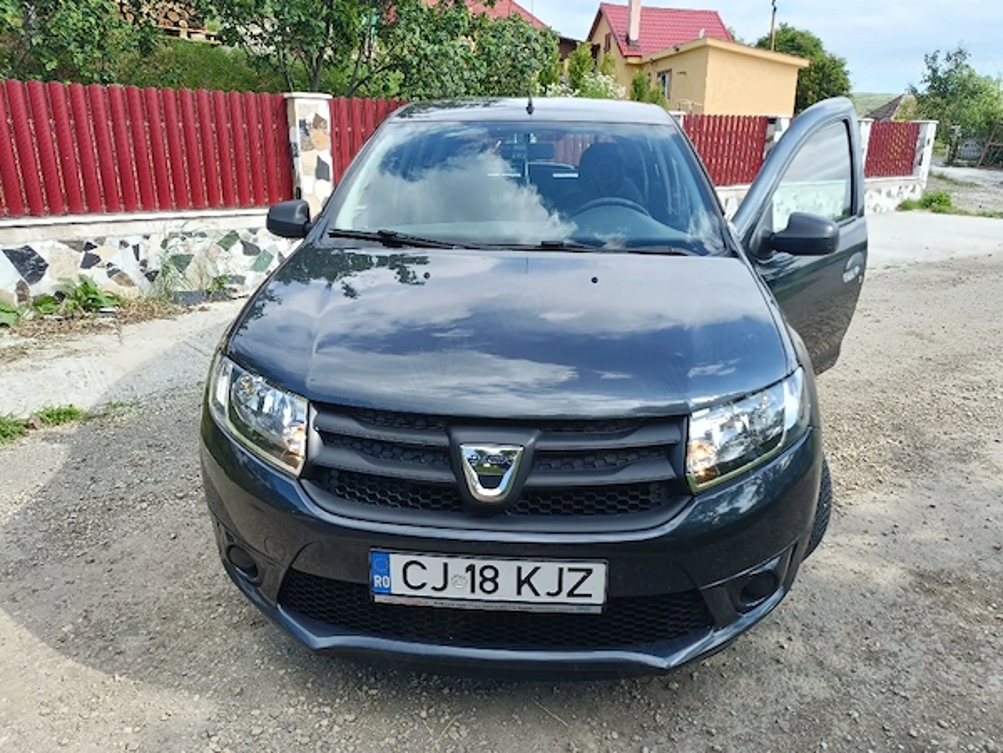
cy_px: 376
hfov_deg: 69.4
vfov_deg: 54.9
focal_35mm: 25
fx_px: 724
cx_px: 502
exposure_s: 1/208
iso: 50
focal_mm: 4.7
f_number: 1.7
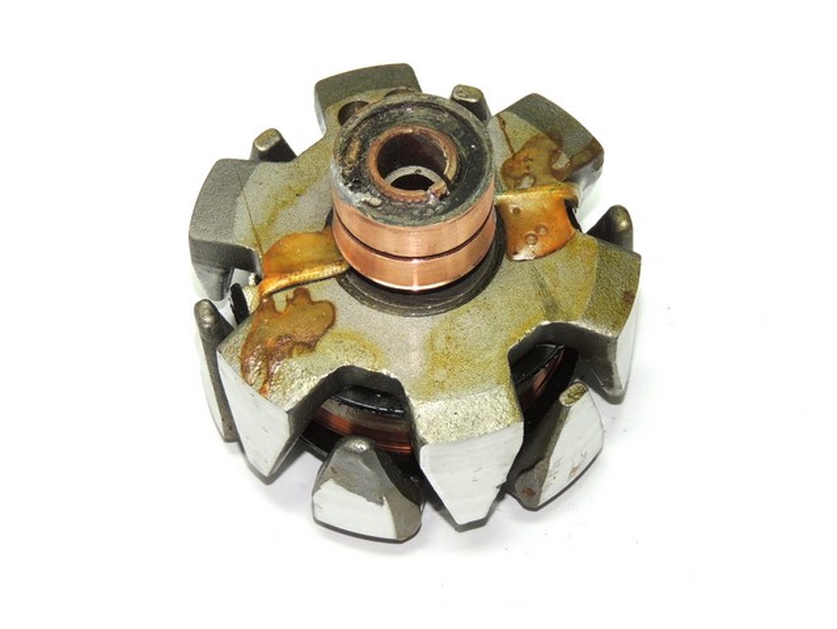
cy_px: 314
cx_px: 418
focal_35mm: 90
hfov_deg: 21.8
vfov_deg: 16.4
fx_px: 2177
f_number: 4.1
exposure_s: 1/60
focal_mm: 16
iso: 140
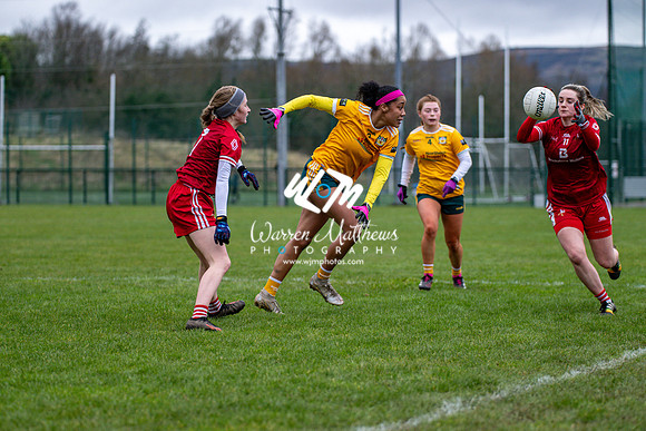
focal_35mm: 125
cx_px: 323
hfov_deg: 16.4
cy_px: 216
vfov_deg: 11.0
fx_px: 2243
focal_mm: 125
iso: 1600
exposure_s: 1/1000
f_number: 2.8
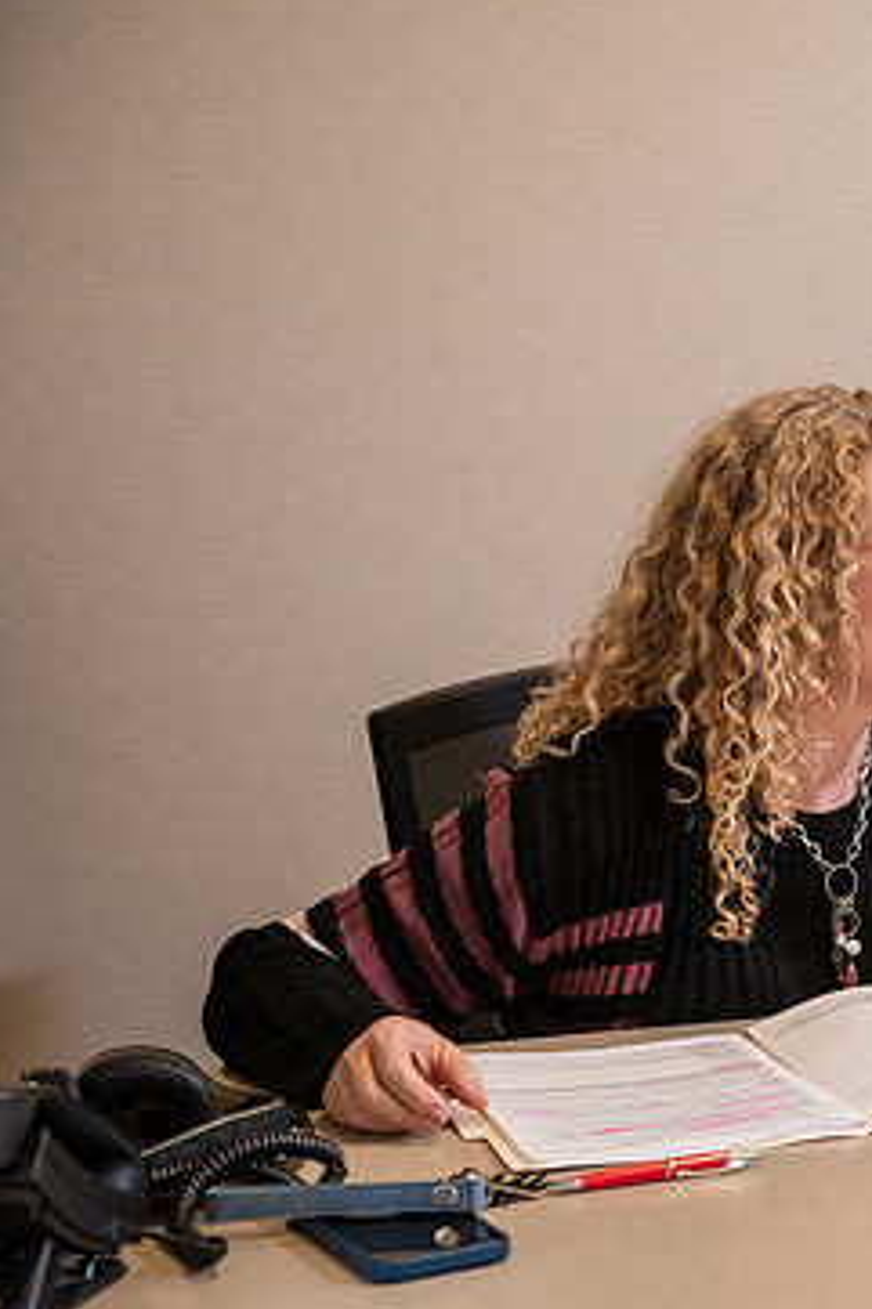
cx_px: 1017
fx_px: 3382
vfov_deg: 21.9
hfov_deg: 14.3
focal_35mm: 93
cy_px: 653
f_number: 3.5
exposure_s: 1/160
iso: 800
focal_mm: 58
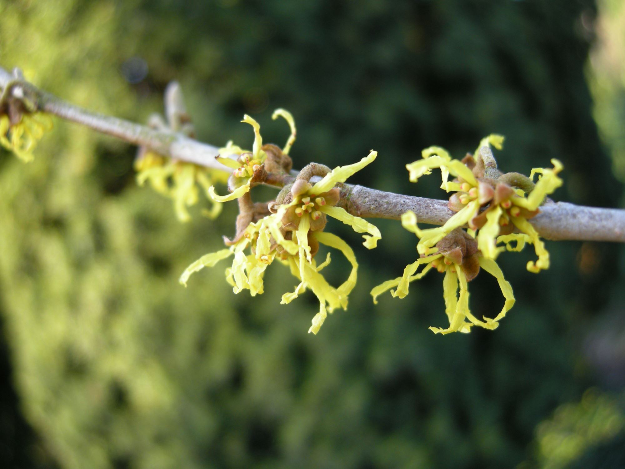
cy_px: 234
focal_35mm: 35
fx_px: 632
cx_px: 312
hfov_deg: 52.6
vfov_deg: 40.7
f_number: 2.7
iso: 98
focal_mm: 7.5
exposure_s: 1/49
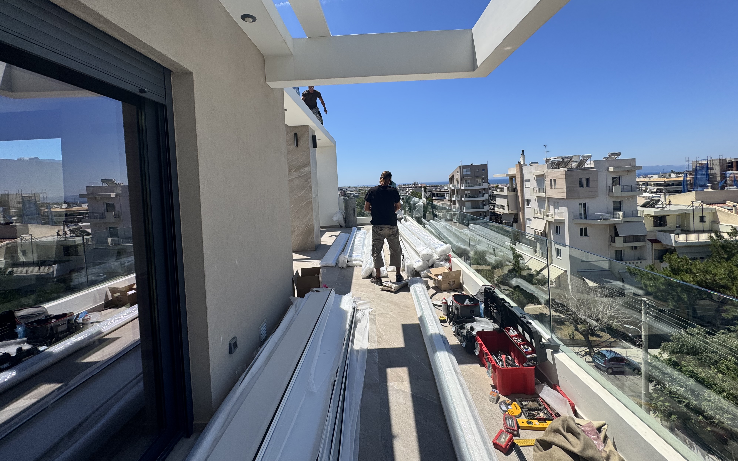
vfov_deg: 74.1
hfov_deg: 101.5
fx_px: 302
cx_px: 367
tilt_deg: +1.0
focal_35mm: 15
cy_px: 188
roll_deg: +4.0
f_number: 2.2
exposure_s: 1/3390
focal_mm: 2.22
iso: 50
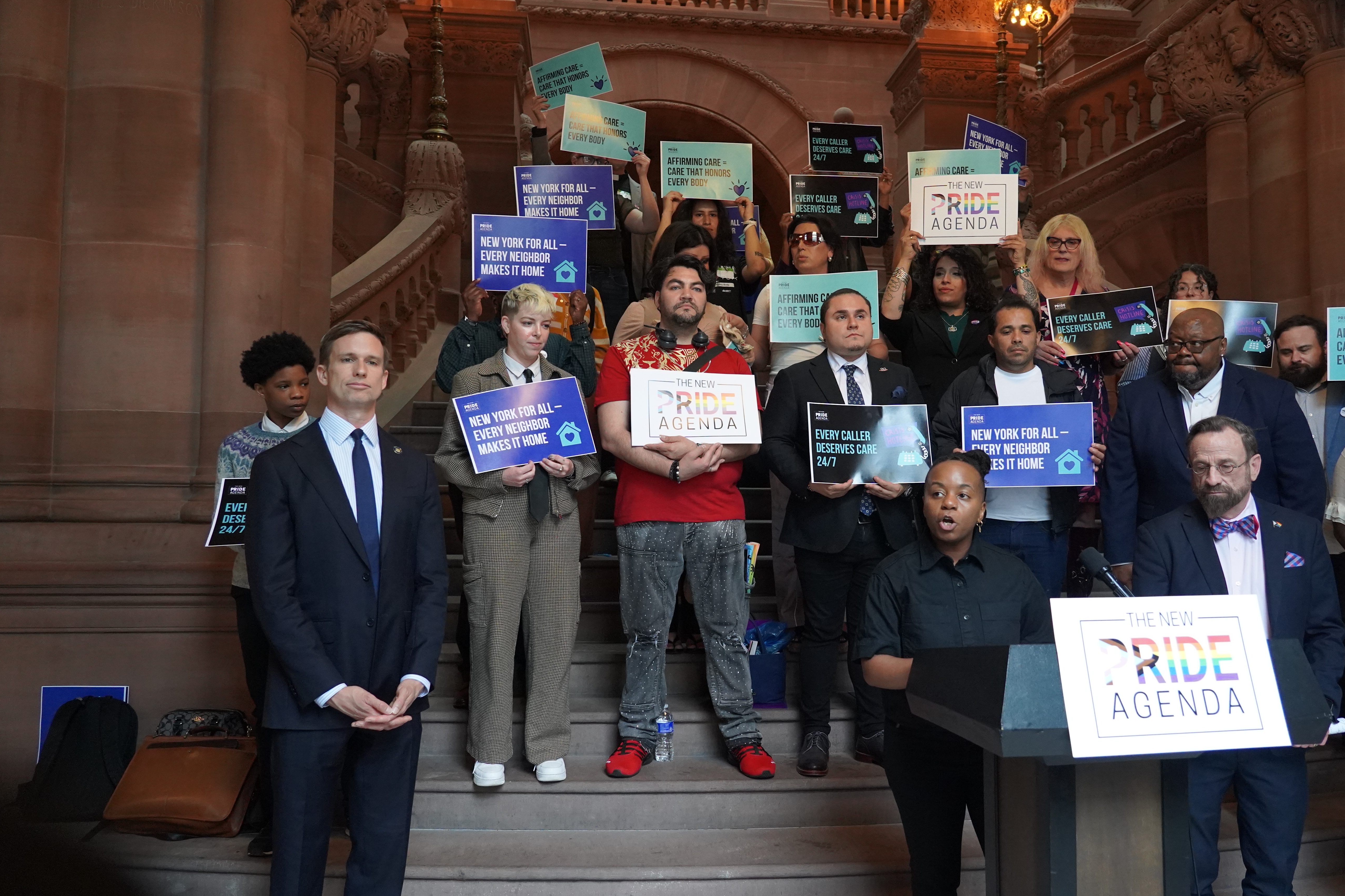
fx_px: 1046
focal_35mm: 28
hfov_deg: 65.3
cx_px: 736
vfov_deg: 46.4
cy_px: 441
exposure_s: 1/160
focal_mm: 24
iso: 5000
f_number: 4
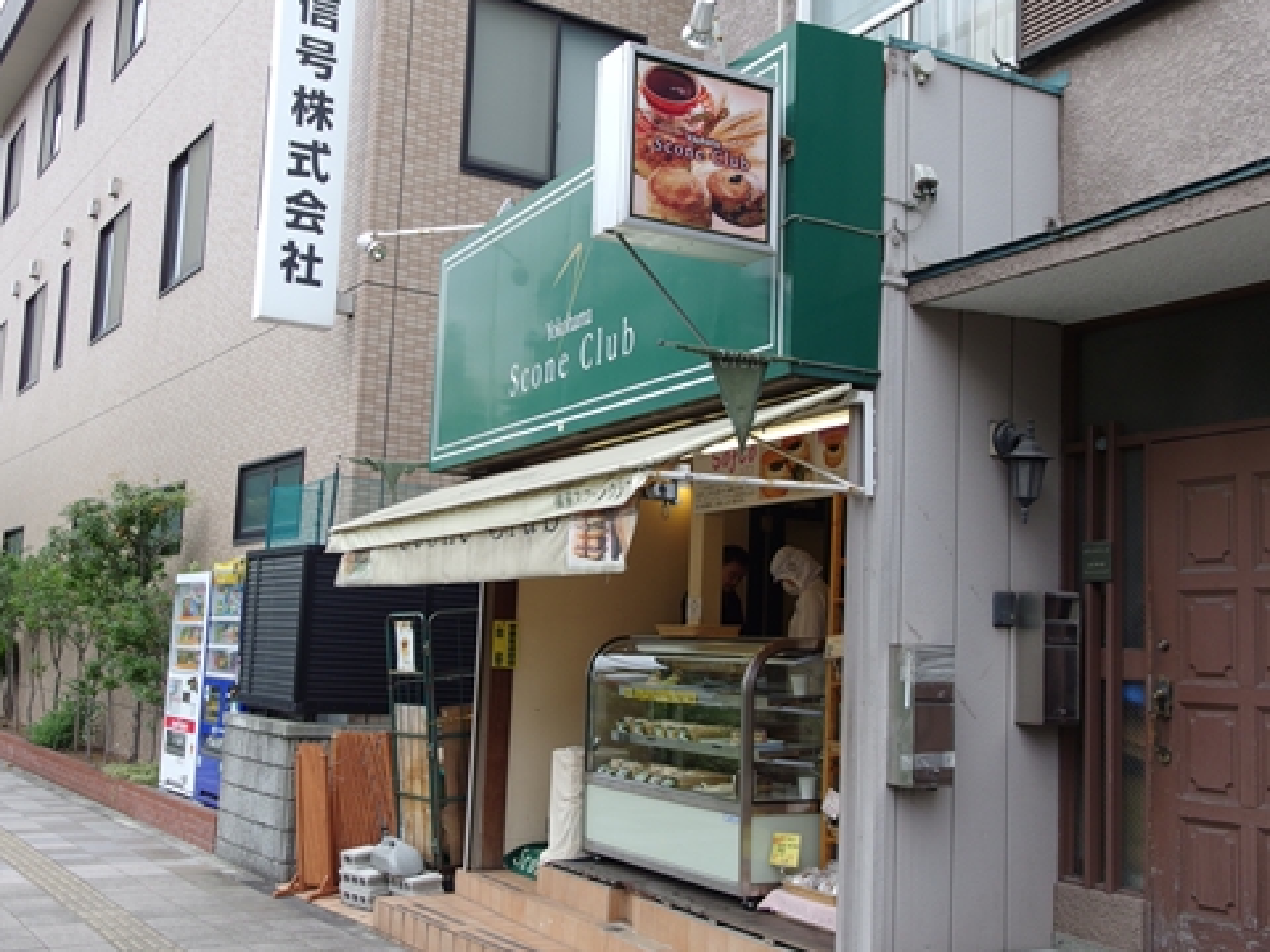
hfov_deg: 47.9
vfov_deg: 36.8
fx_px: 1431
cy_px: 471
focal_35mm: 39
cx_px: 647
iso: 100
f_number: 2.8
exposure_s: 1/320
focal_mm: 8.1
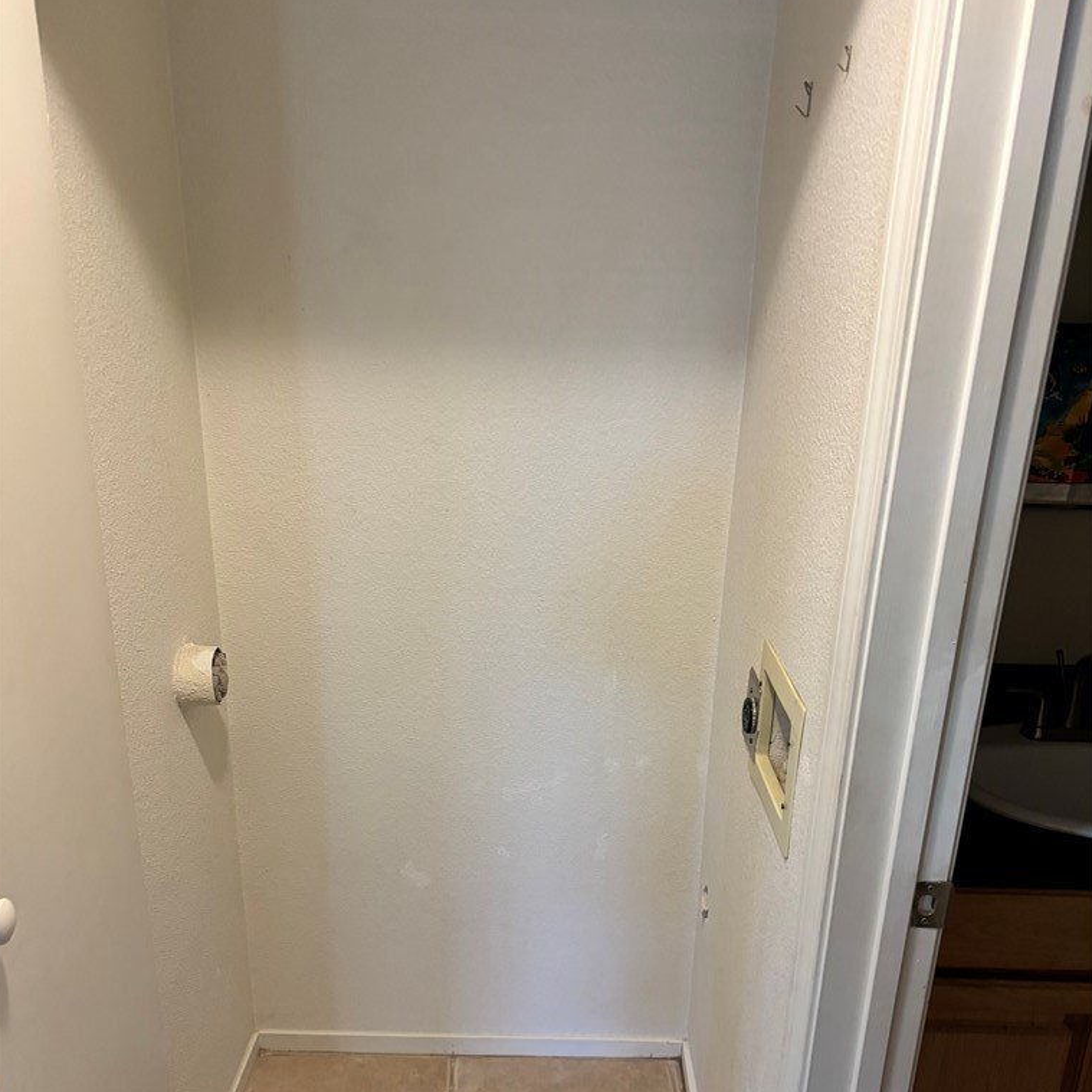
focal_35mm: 31
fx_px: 1106
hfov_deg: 52.5
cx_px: 545
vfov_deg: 52.0
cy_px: 683
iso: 250
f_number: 1.6
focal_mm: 5.96
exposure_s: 1/60
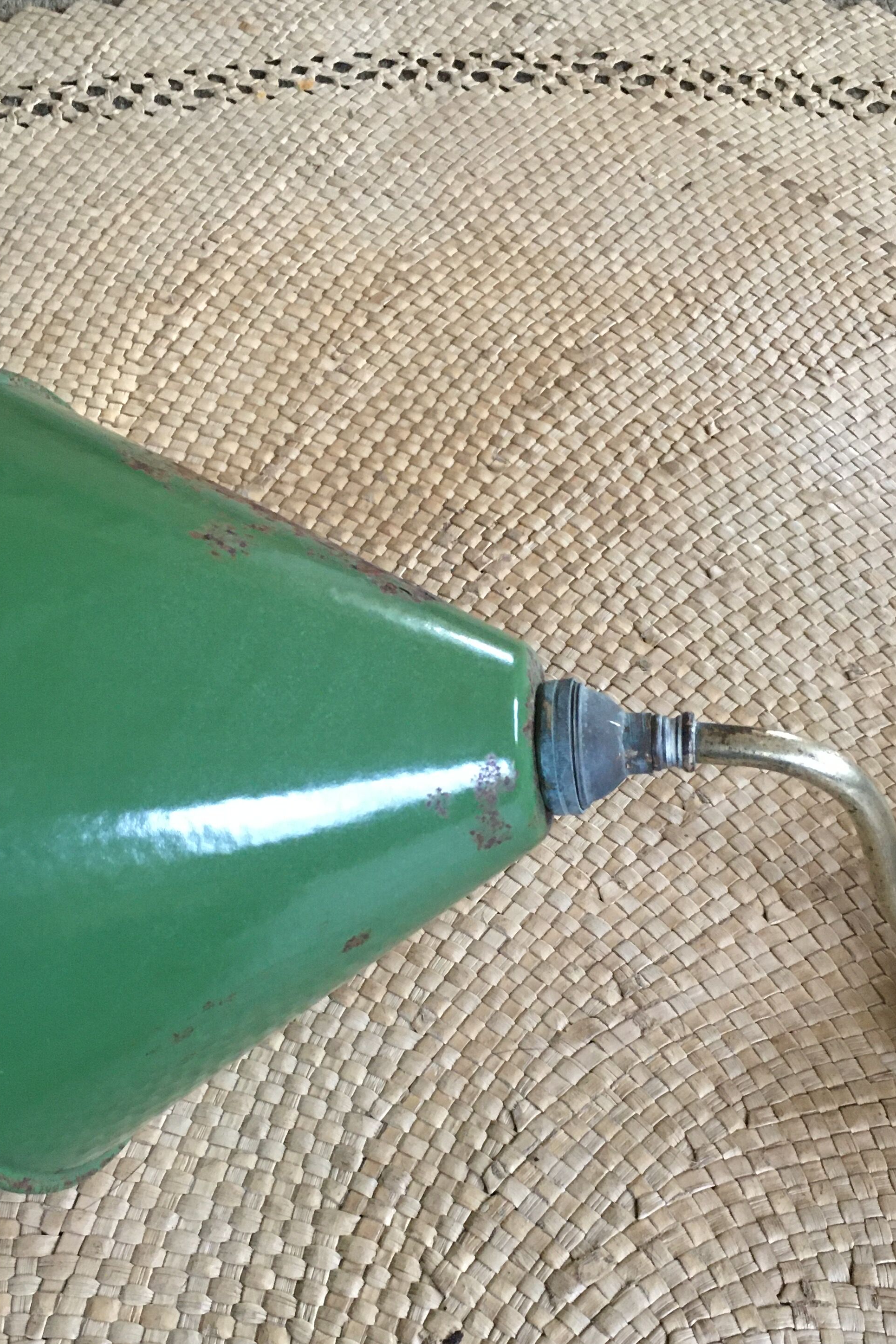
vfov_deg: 46.0
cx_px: 473
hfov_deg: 31.9
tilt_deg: -53.7
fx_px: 1568
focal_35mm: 42
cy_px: 831
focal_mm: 4.15
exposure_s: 1/33
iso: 200
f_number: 2.2
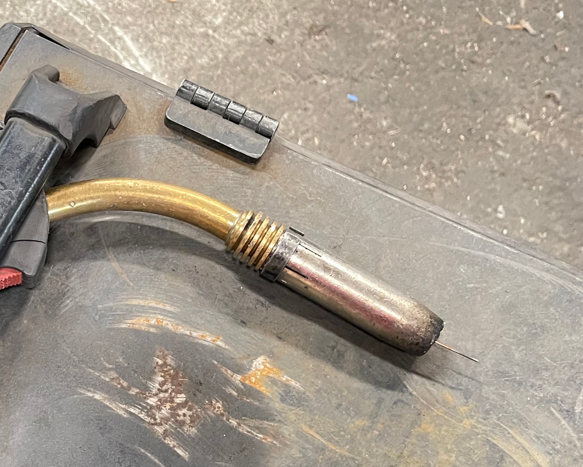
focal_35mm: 57
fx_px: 984
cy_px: 395
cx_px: -5
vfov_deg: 26.0
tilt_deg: -70.4
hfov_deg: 30.6
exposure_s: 1/32
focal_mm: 5.1
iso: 640
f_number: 1.6
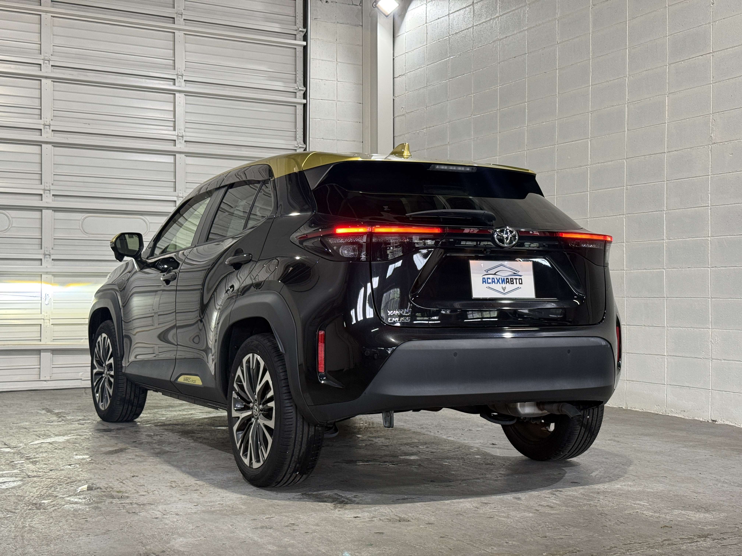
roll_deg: -0.3
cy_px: 278
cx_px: 371
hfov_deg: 39.7
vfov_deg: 30.3
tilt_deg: +0.9
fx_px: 1029
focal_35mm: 48
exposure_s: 1/60
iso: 100
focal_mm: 6.76
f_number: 1.78
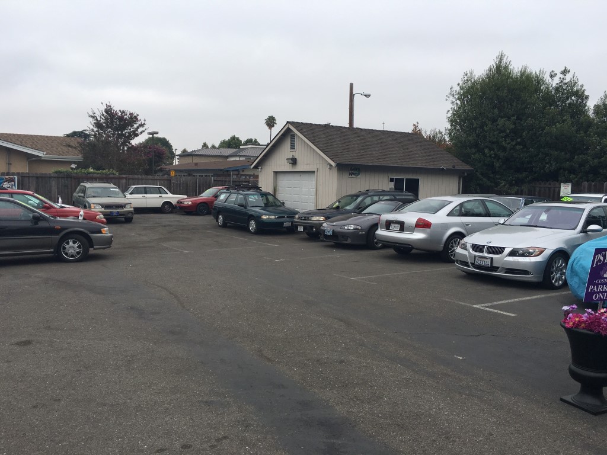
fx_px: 509
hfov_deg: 61.7
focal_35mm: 29
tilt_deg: -4.6
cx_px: 304
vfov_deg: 48.2
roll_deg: -0.1
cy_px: 228
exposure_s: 1/1350
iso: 25
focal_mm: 4.15
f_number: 2.2
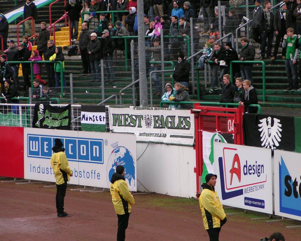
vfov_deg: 7.8
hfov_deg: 9.8
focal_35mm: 197
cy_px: 121
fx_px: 1755
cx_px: 160
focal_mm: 28.8
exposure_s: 1/200
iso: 125
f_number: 3.5
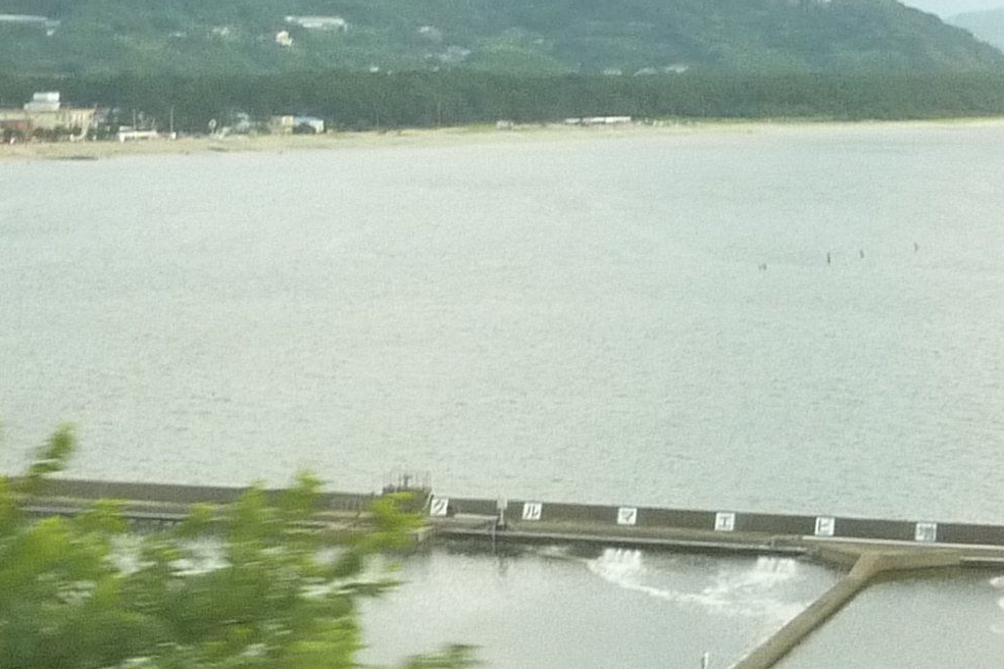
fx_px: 3319
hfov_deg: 17.0
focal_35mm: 119
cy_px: 175
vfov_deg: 11.5
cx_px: 95
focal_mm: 5
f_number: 3.4
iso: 250
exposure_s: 1/250
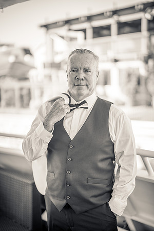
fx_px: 321
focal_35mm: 50
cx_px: 77
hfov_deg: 27.0
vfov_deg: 39.6
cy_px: 116
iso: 100
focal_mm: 50
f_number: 1.2
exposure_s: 1/1250
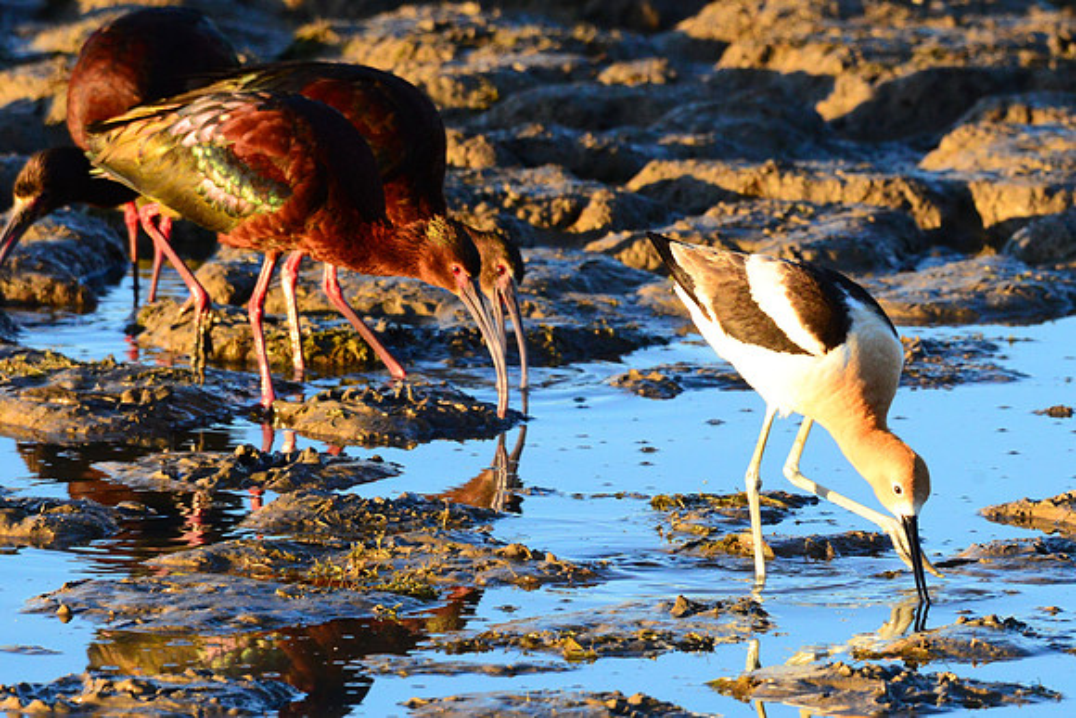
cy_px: 359
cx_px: 538
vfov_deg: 2.3
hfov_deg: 3.4
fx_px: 17937
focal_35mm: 600
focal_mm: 600
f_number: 10
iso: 2000
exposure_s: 1/640
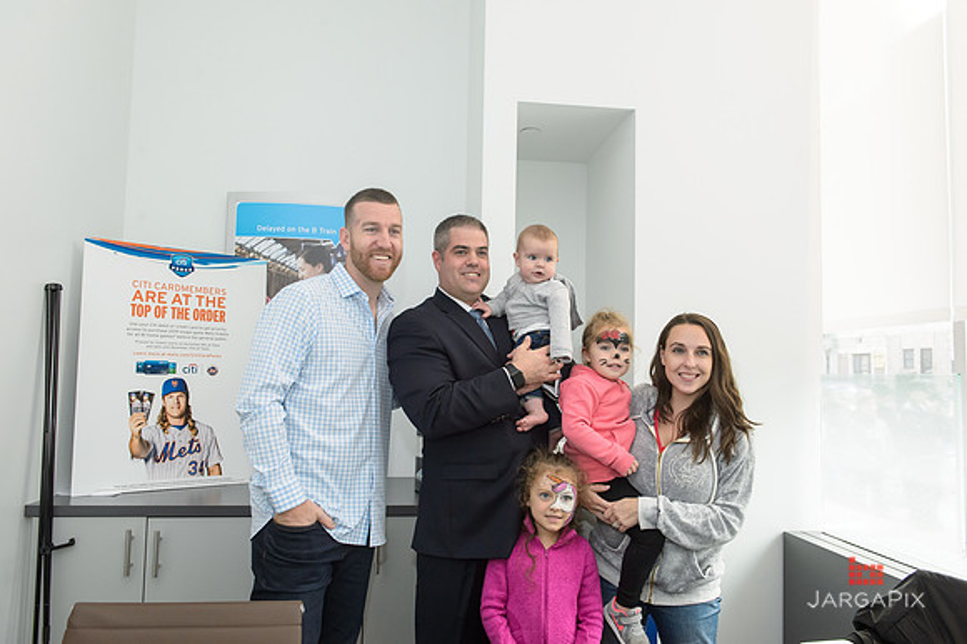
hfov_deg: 65.5
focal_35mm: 28
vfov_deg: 46.4
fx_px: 752
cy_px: 322
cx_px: 484
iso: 1000
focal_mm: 28
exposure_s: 1/125
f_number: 5.6
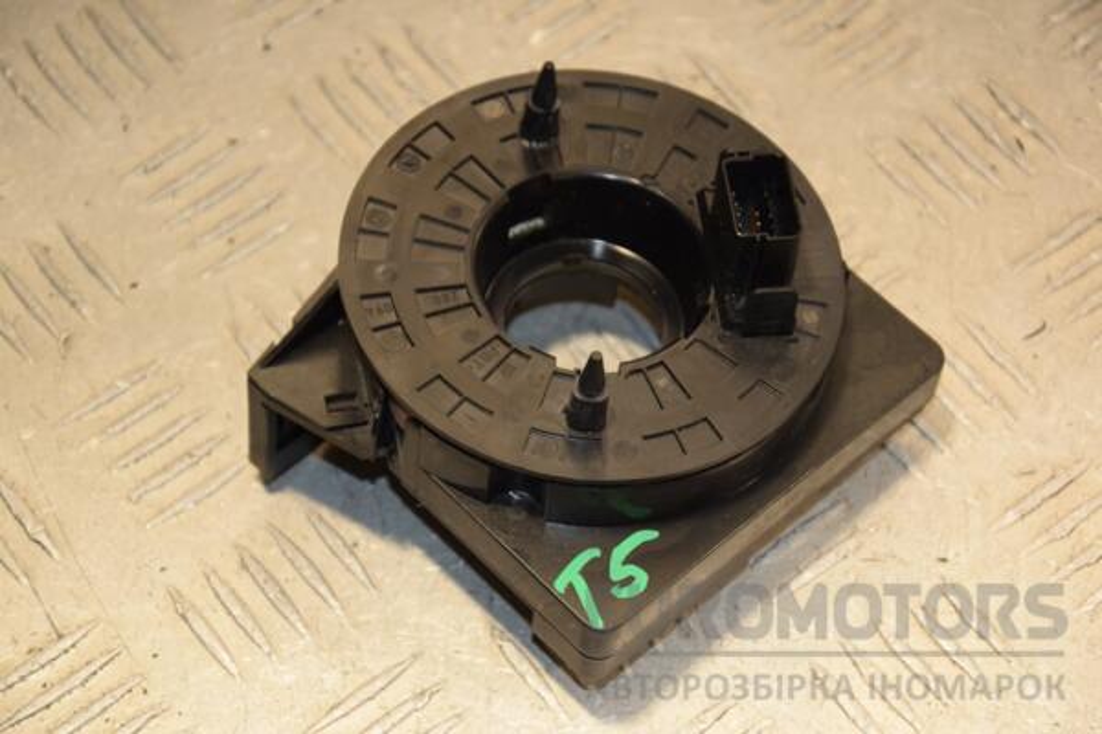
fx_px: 3443
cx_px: 551
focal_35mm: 112
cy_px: 367
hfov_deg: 18.2
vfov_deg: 12.2
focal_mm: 75
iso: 800
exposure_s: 1/200
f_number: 5.3
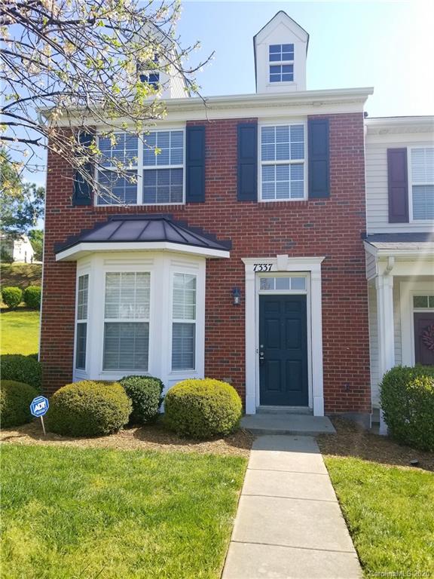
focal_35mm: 26
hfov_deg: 53.1
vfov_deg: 67.3
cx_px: 217
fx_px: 435
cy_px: 290
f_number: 1.7
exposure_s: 1/884
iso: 50
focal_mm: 4.3
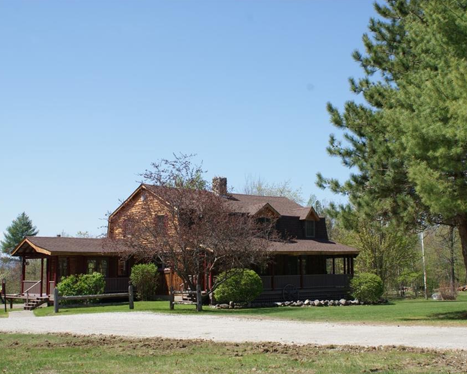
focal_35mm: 48
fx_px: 664
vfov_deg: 31.5
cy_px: 189
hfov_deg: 38.7
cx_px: 262
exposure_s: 1/125
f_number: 11
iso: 100
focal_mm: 28
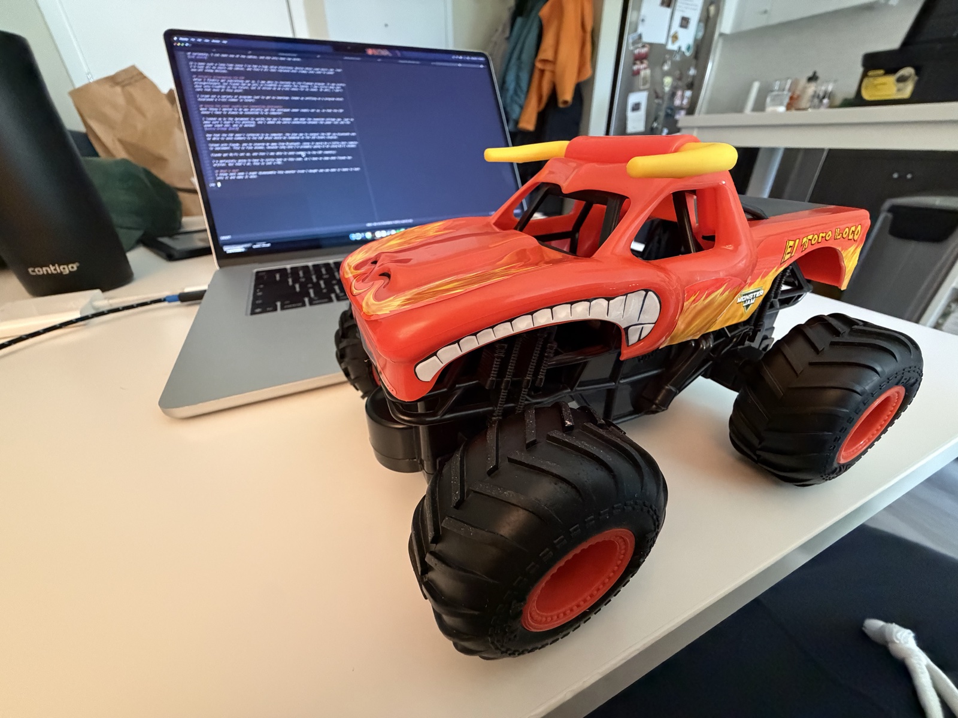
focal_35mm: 14
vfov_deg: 85.7
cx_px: 479
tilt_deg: -30.6
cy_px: 359
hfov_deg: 102.1
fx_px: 387
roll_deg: +0.5
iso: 800
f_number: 2.2
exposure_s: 1/60
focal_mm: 2.22
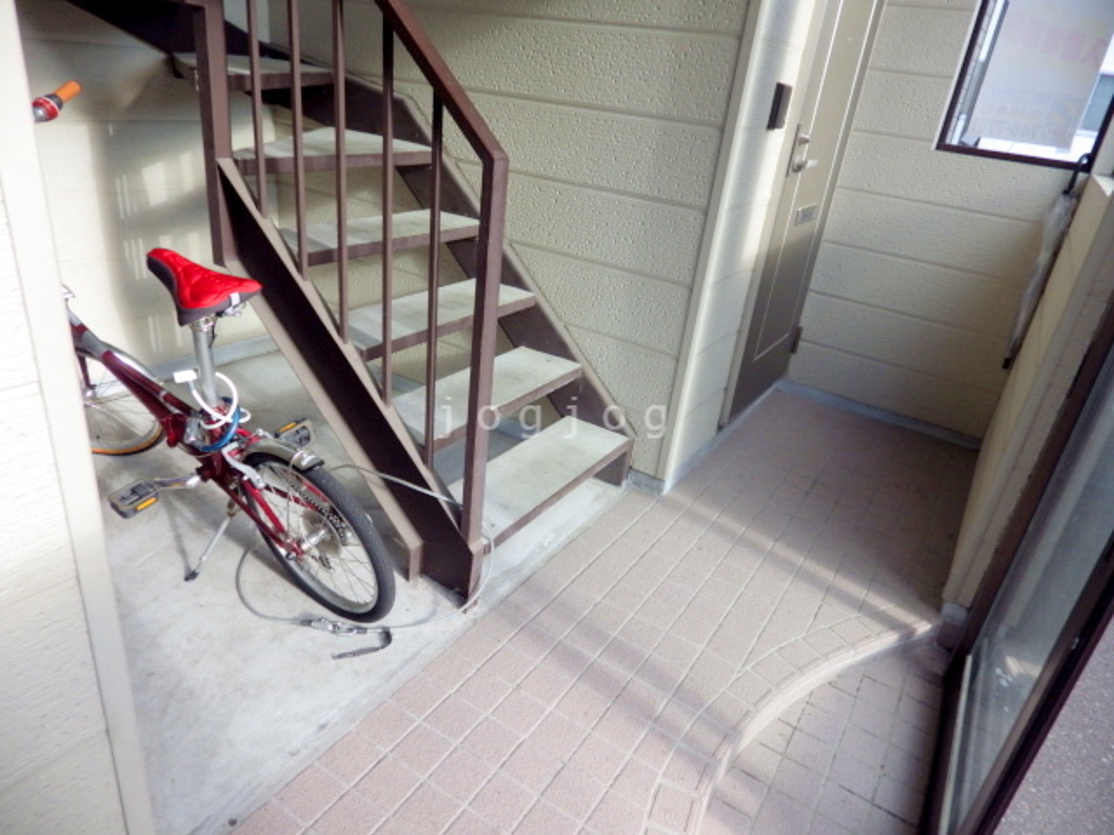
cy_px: 418
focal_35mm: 22
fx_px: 708
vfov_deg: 61.1
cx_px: 557
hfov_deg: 76.4
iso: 100
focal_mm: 4
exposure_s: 1/160
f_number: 3.1
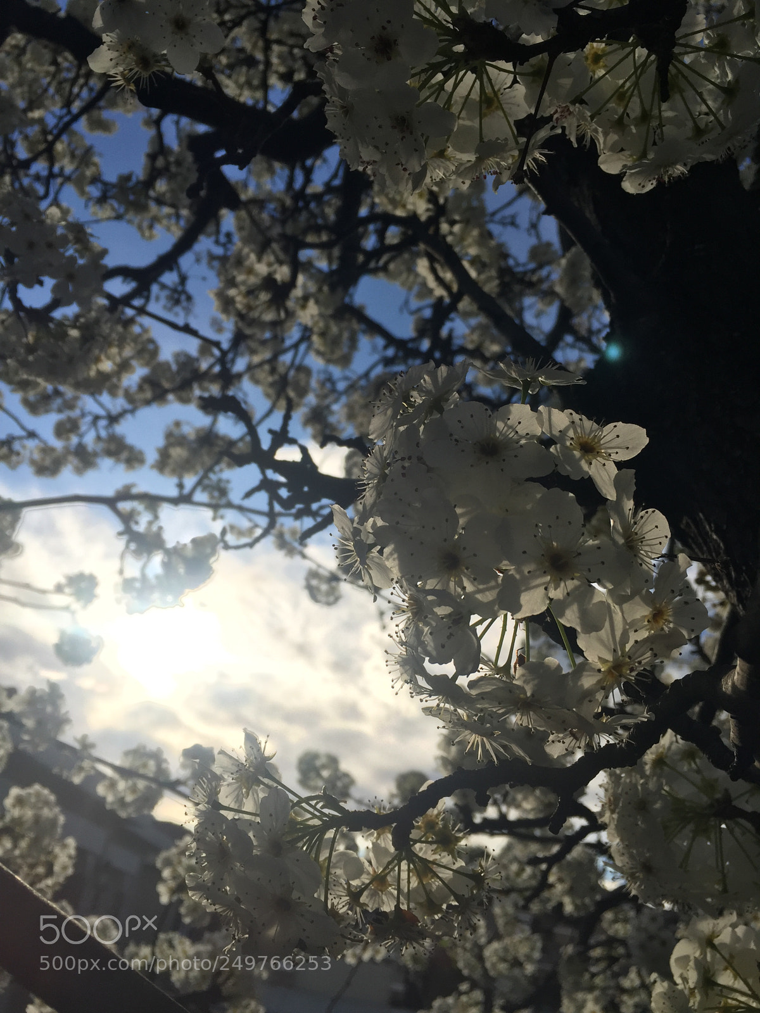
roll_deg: -9.8
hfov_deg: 48.2
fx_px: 849
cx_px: 380
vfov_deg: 61.7
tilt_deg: +27.7
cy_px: 506
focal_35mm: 29
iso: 32
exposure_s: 1/2326
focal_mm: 4.15
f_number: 2.2
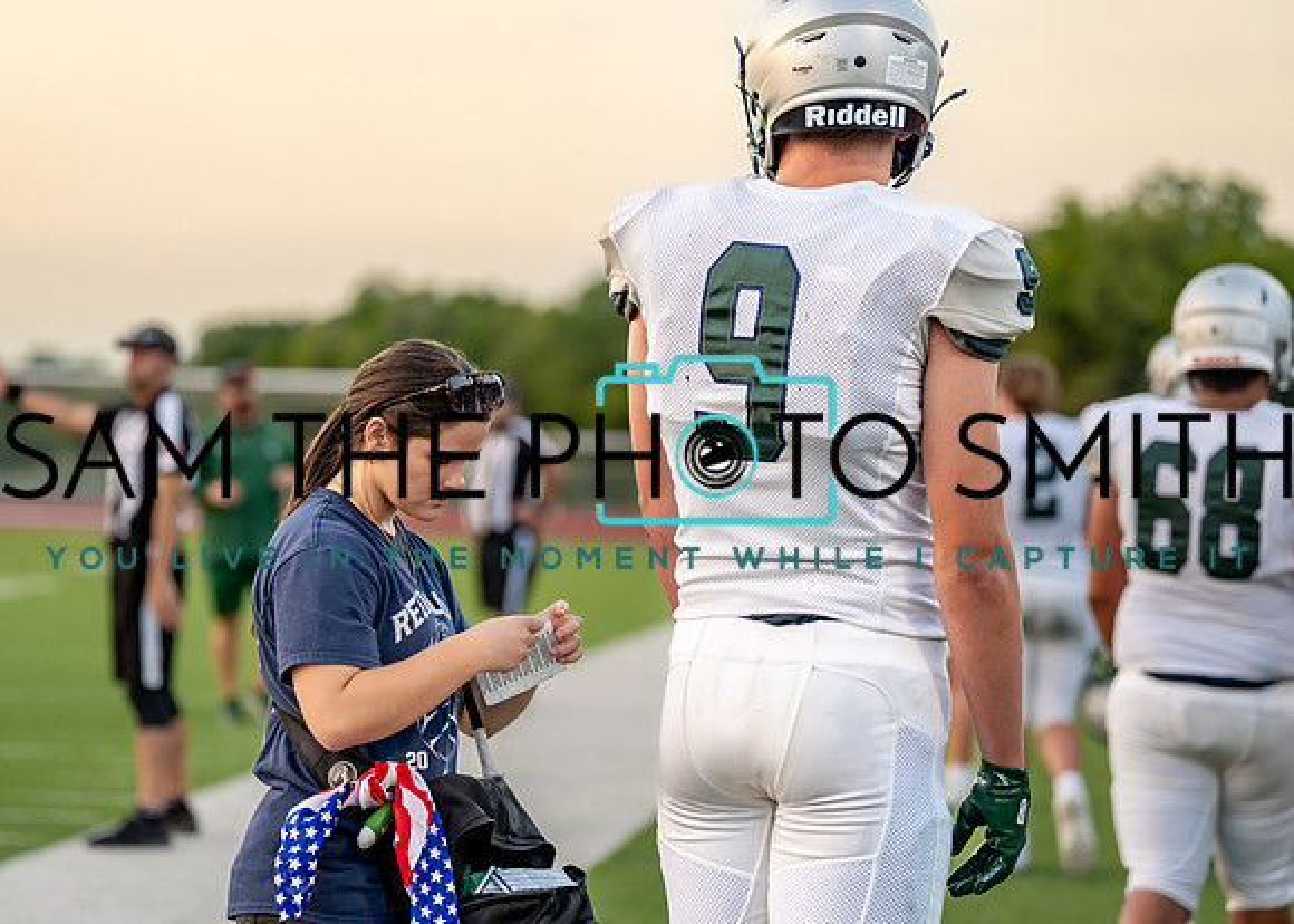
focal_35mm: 125
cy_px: 495
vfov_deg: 11.4
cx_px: 565
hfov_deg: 16.0
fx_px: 4608
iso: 1000
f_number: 2.8
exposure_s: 1/800
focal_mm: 110
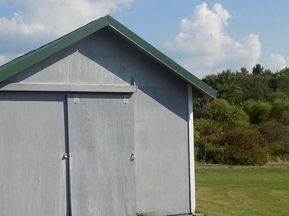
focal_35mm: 60
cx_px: 119
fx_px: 501
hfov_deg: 32.1
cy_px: 129
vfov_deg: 24.4
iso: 80
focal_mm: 7.3
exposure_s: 1/1000
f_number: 3.6
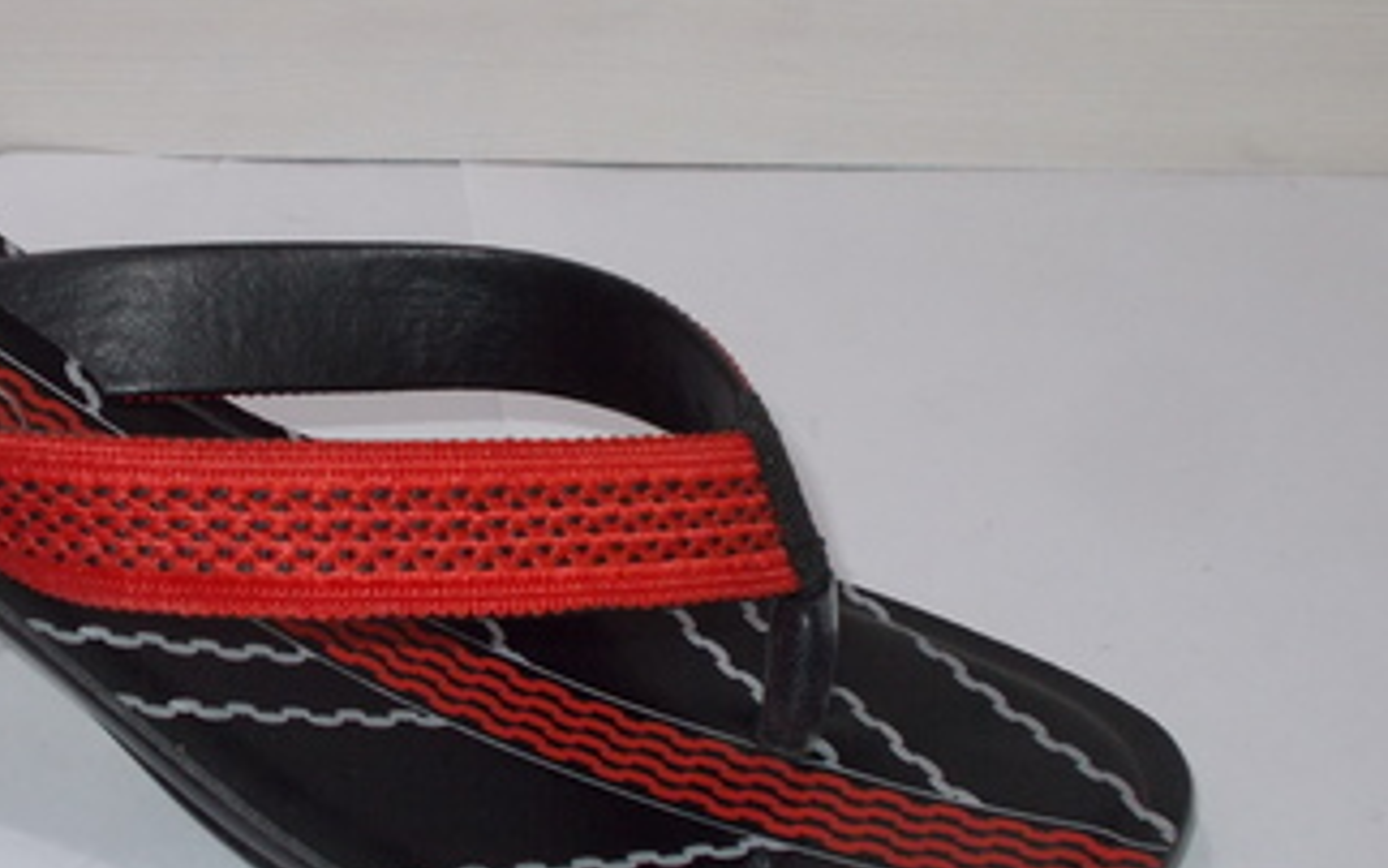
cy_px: 453
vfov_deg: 20.3
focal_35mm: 64
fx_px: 2421
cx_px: 331
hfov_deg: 31.4
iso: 200
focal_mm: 6.9
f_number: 3.9
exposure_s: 1/30
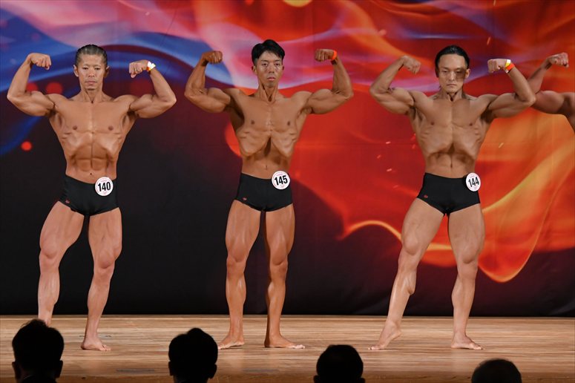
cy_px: 192
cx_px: 288
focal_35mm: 225
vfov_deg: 6.1
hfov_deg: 9.2
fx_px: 3592
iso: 3200
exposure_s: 1/400
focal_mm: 150
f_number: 5.6
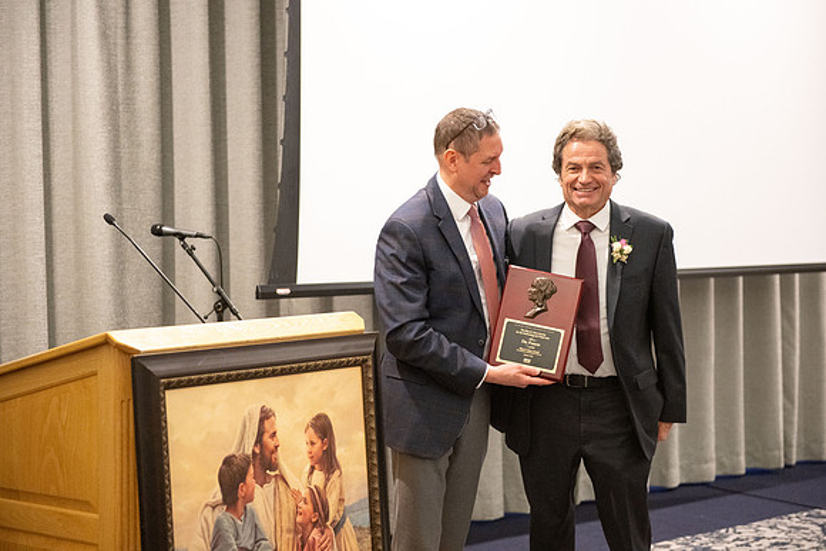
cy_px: 276
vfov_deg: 19.5
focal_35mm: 70
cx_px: 413
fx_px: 1606
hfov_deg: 28.8
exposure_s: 1/125
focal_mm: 70
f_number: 2.8
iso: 5000
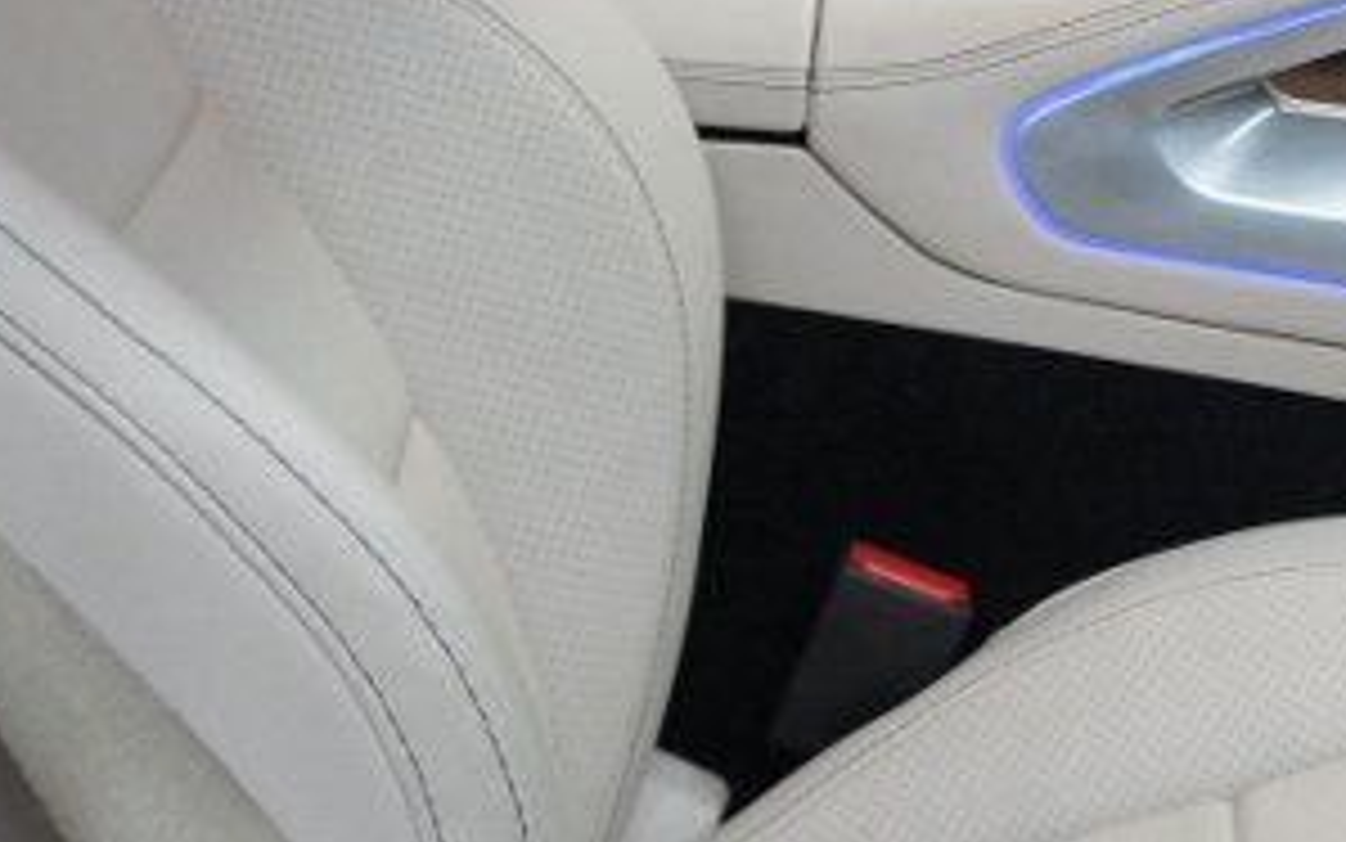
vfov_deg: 11.3
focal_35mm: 115
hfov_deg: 17.4
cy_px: 74
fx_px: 4219
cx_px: 1522
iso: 1600
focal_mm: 22
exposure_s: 1/100
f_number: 4
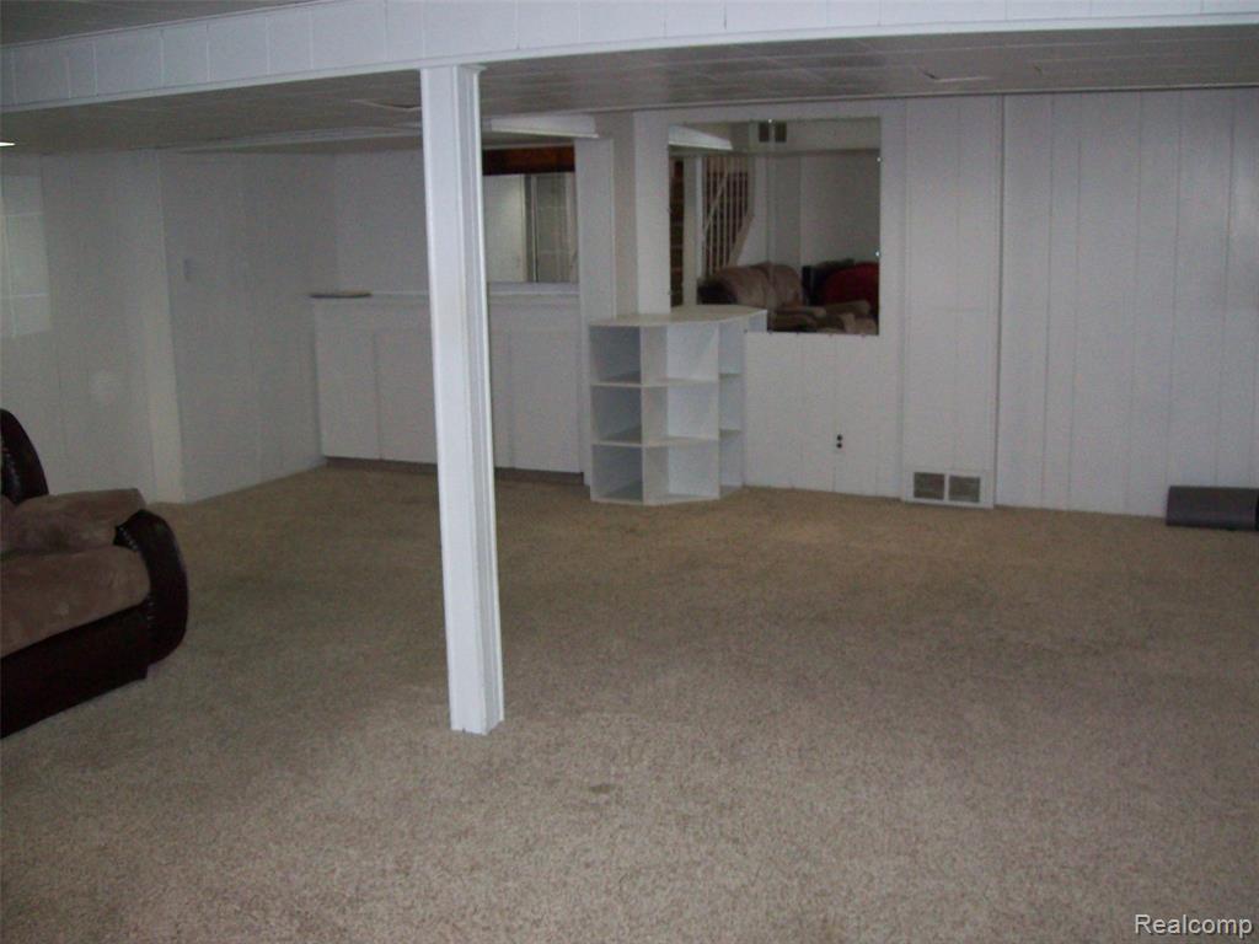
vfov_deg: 39.7
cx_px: 630
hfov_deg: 51.4
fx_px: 1309
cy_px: 472
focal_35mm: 36
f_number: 2.7
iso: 200
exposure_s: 1/64
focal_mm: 6
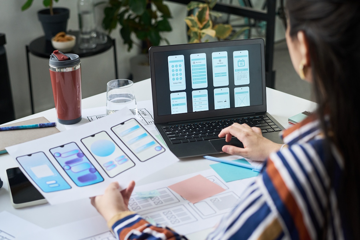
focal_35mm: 58
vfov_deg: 23.4
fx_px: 580
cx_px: 180
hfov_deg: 34.5
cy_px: 120
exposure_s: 1/160
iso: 800
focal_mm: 58
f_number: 3.5
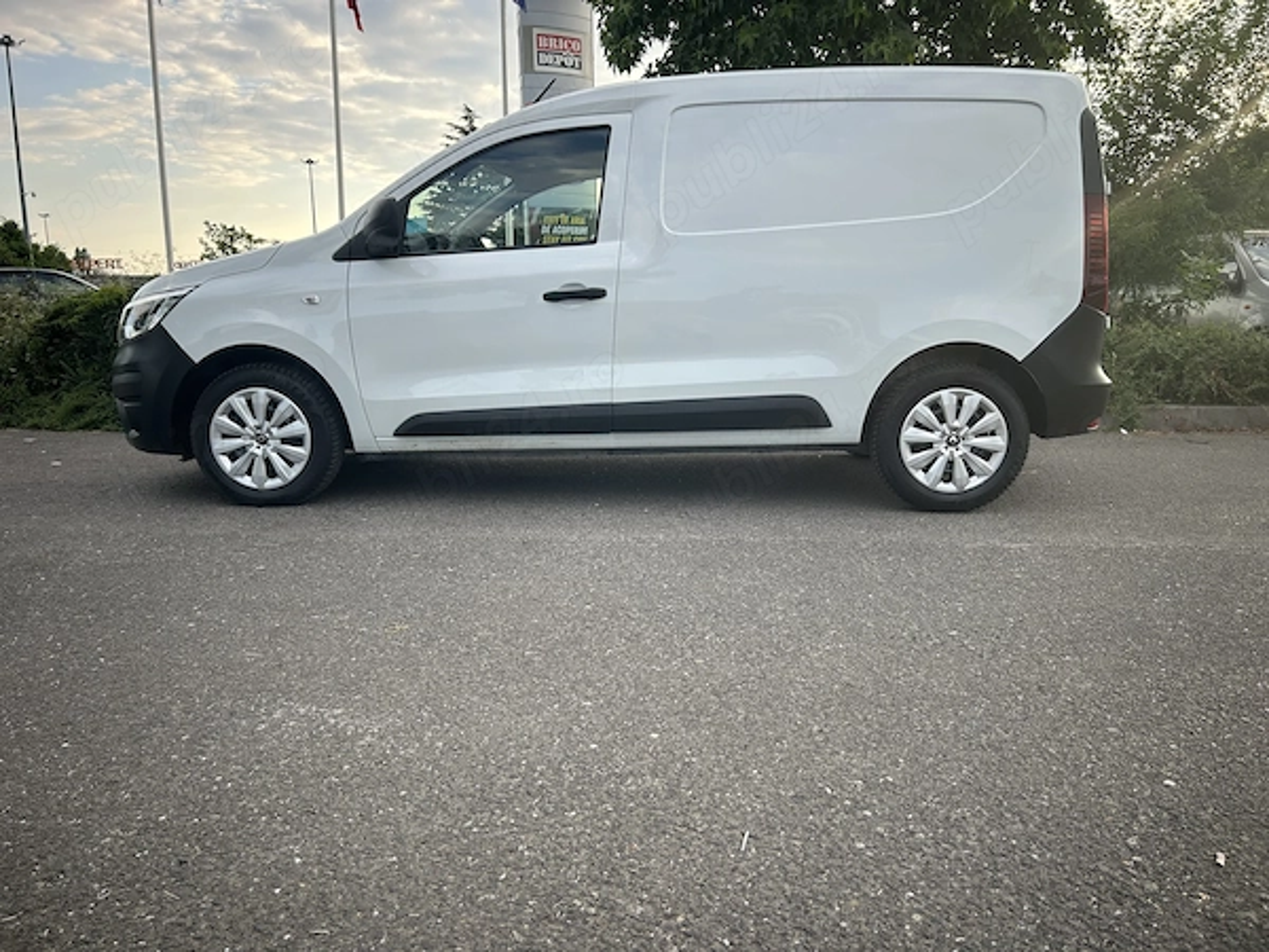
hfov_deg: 67.3
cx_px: 634
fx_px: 953
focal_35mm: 26
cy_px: 476
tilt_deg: -10.1
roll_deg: +1.0
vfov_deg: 53.1
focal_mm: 5.7
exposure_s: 1/650
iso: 50
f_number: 1.5
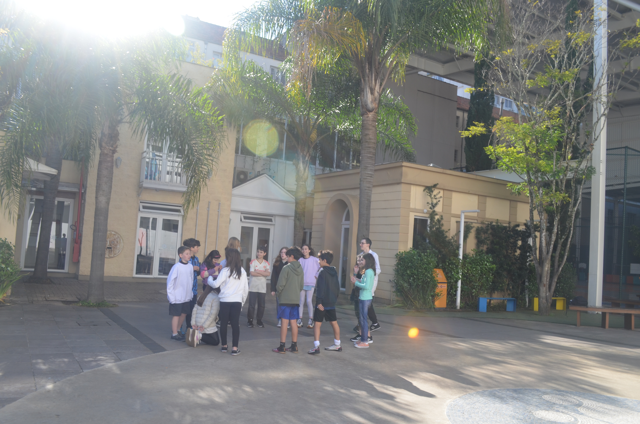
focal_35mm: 30
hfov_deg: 62.0
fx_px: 532
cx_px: 320
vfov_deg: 43.4
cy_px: 212
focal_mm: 20
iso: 200
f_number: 7.1
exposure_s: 1/200
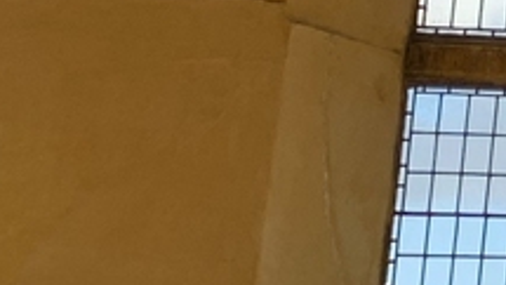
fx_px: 2550
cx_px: 1626
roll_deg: +0.5
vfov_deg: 6.3
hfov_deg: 8.8
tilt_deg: +13.9
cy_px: -207
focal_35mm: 190
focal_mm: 4.25
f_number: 1.8
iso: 25
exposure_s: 1/500
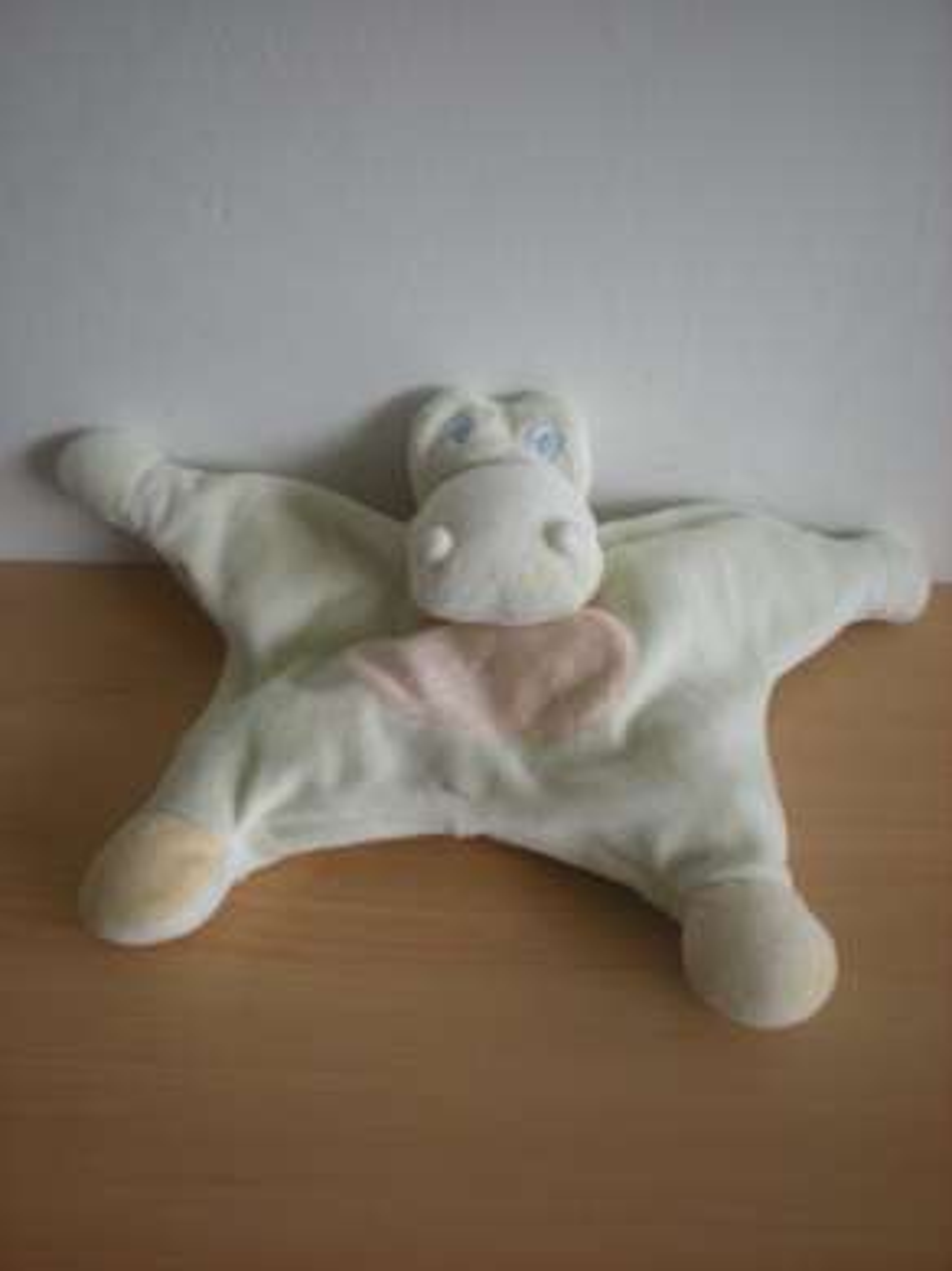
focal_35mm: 38
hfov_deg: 37.7
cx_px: 476
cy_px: 636
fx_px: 1395
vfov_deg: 49.0
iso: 200
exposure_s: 1/44.8
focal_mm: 6.3
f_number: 3.1
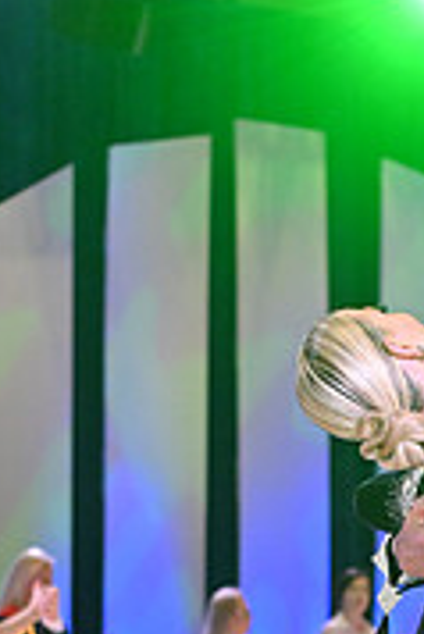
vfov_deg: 7.8
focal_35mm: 261
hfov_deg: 5.2
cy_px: 880
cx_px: 575
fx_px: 4602
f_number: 4.5
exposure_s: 1/400
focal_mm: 80
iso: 3200
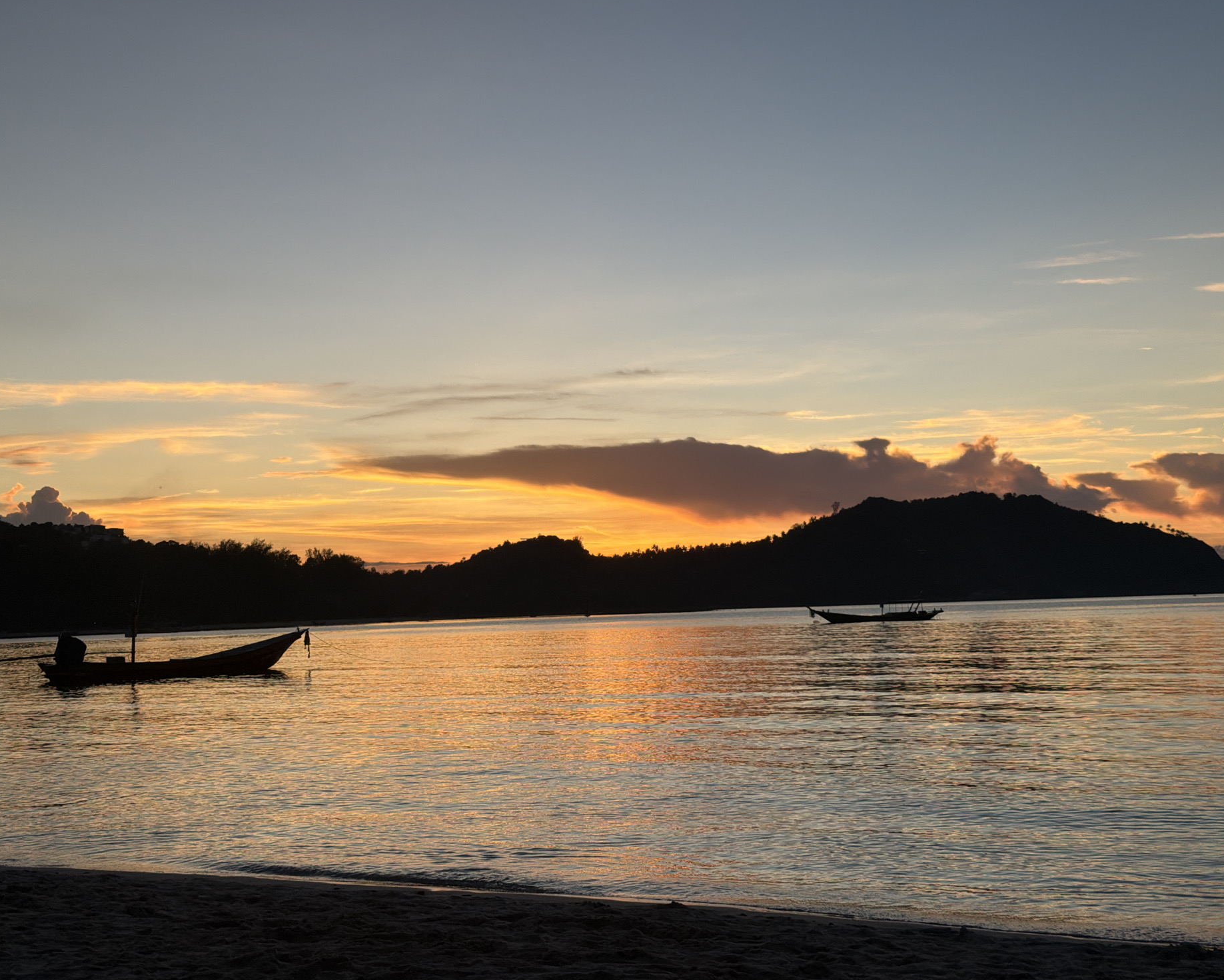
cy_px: 493
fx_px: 1848
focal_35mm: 51
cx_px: 630
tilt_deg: +2.9
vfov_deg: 29.7
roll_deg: +1.9
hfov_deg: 36.6
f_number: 1.78
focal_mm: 6.76
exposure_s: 1/1070
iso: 64
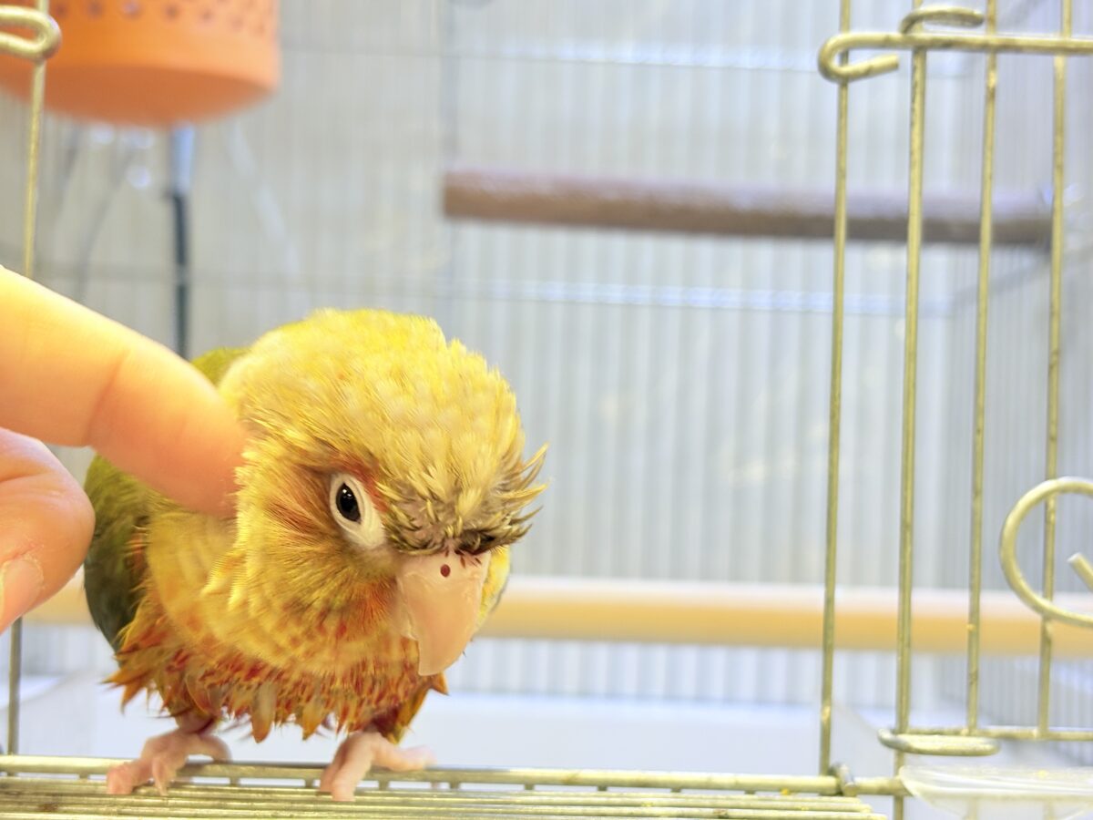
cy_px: 410
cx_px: 546
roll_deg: -0.8
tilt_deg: +1.9
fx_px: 1642
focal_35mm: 52
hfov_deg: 36.8
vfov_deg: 28.0
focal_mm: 5.96
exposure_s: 1/62
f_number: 1.6
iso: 64
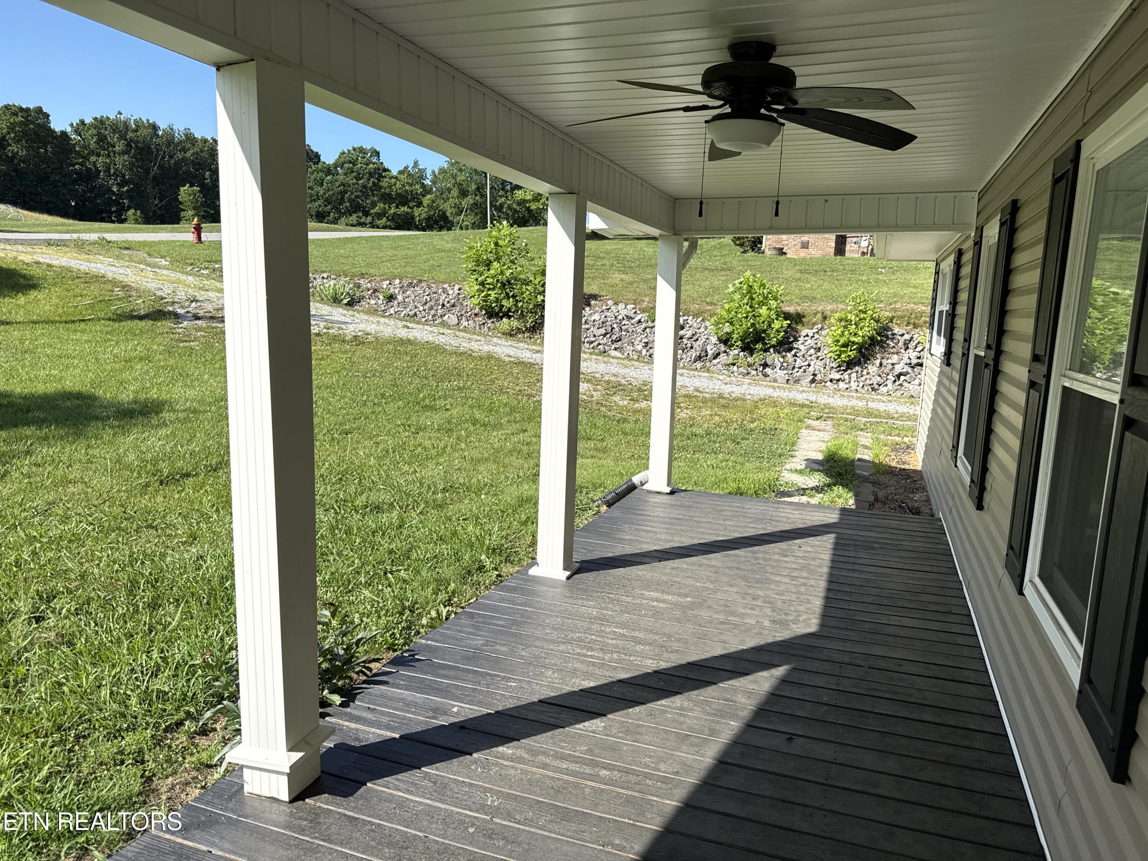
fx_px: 796
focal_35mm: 24
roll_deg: -1.5
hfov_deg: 71.6
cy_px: 430
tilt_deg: -8.9
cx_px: 574
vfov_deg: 56.8
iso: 100
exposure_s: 1/3759
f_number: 1.78
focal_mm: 6.76
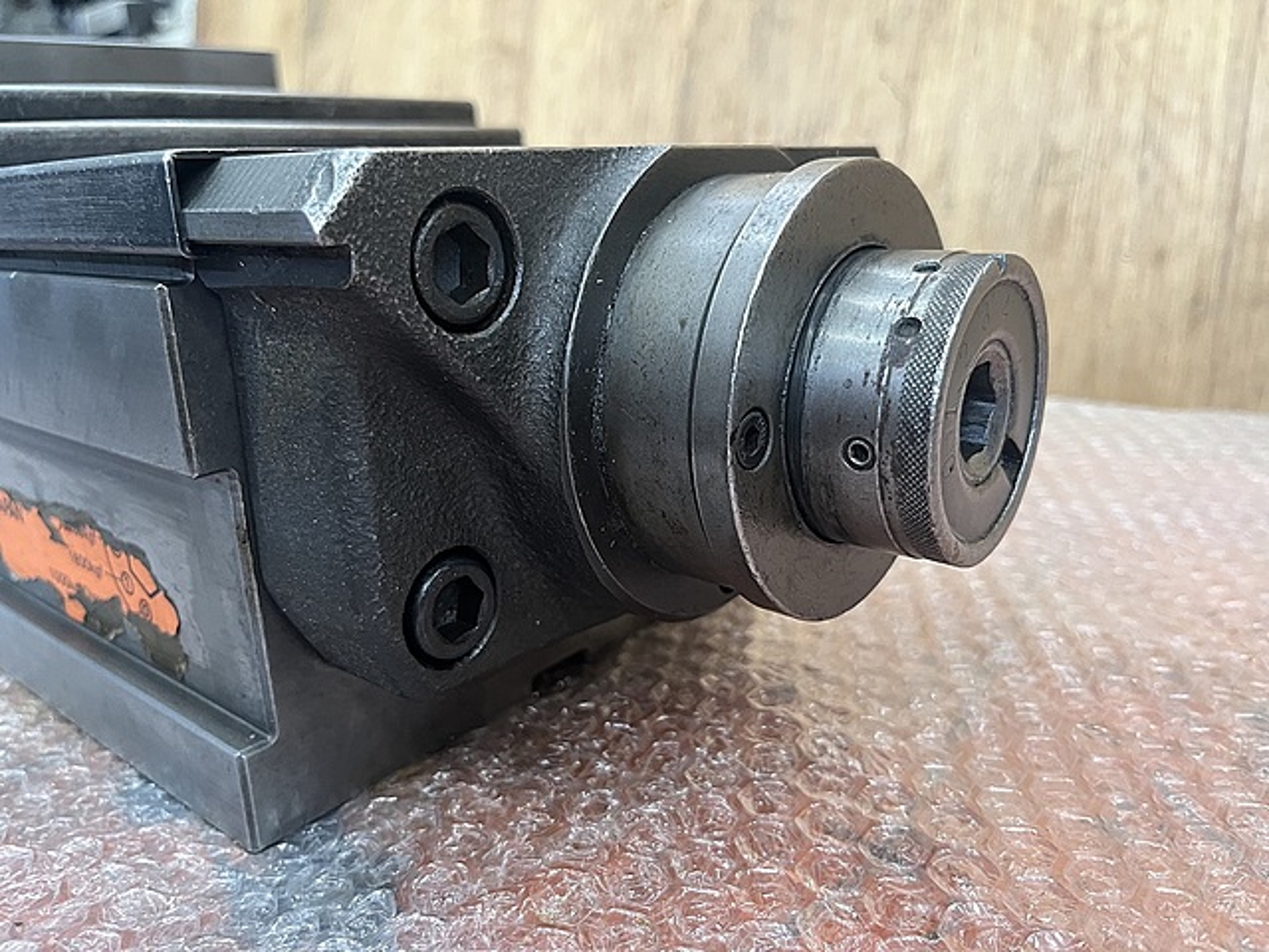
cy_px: 476
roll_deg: +3.6
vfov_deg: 53.1
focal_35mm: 26
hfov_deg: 67.3
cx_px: 634
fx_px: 953
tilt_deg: -16.8
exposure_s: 1/60
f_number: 1.6
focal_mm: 5.1
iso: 200
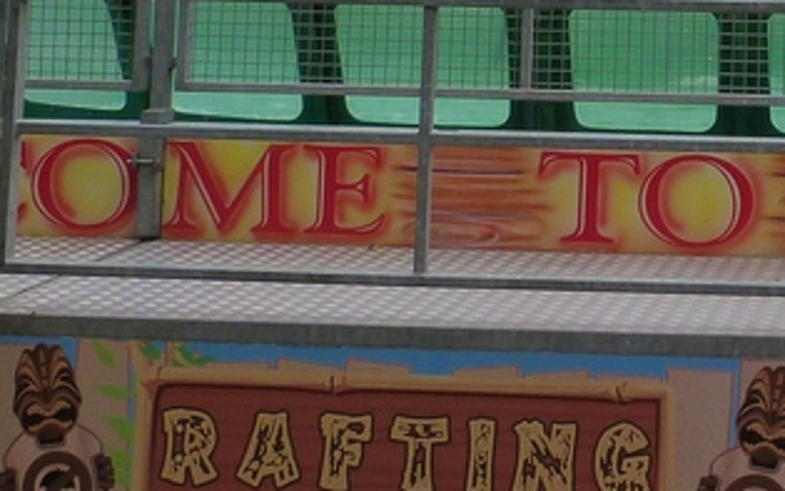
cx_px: 910
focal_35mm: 84
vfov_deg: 14.3
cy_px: -304
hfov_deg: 22.9
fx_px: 1797
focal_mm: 4.5
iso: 160
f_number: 5.6
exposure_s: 1/250
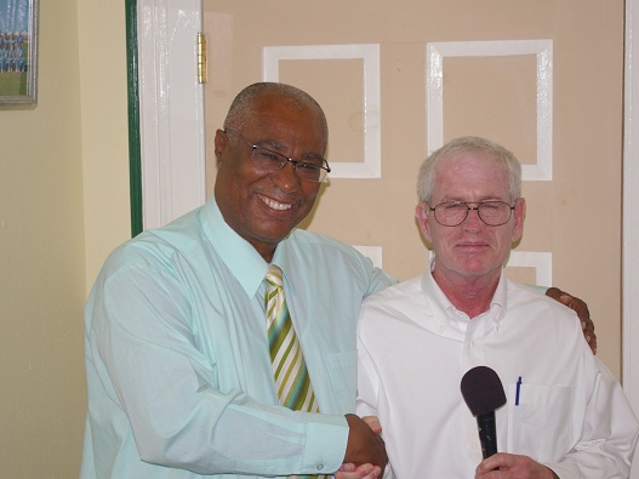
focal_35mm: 91
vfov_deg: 16.3
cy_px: 240
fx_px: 1671
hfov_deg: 21.6
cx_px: 335
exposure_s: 1/60
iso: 400
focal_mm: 55
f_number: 5.6
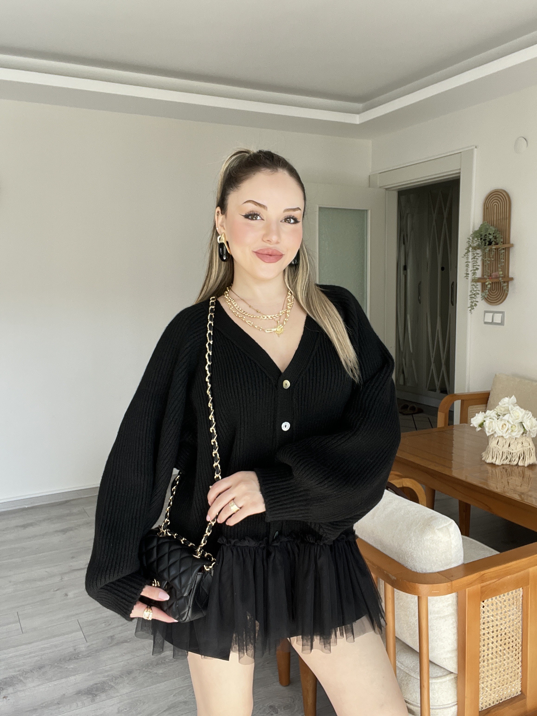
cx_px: 268
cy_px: 358
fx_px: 621
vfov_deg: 60.0
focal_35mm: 30
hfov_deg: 46.8
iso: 50
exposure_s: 1/121
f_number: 2.2
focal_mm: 2.71
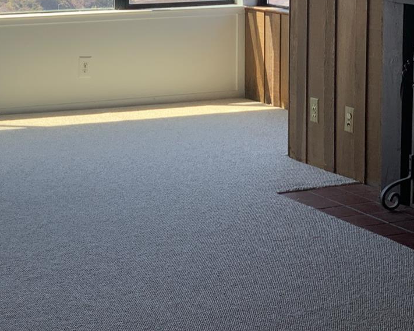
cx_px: 14
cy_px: 48
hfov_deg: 17.6
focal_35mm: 107
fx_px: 1311
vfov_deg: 14.3
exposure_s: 1/188
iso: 16
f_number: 2.4
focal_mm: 6
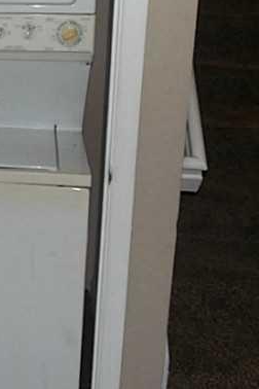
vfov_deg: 35.3
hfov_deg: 22.9
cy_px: 91
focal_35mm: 55
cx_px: -37
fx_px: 593
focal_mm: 4.5
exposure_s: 1/25
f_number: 3.3
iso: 125
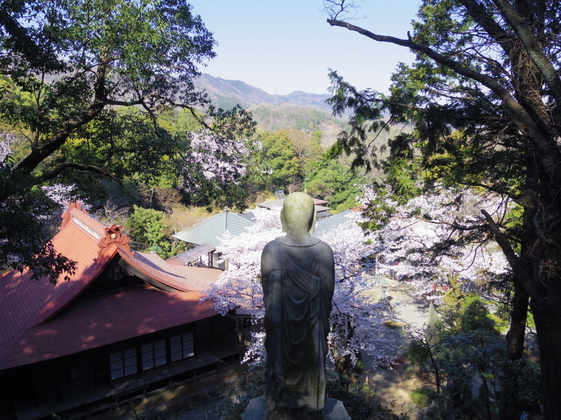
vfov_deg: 45.4
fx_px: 502
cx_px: 280
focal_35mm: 31
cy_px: 210
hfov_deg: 58.4
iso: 200
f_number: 4.5
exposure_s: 1/125
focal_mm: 6.7
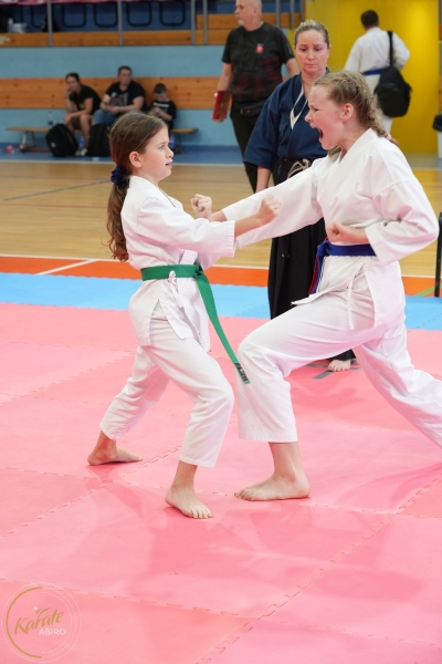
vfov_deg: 23.4
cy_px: 332
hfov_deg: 15.7
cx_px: 221
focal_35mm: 87
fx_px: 1602
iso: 800
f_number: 6.3
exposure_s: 1/50
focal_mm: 87
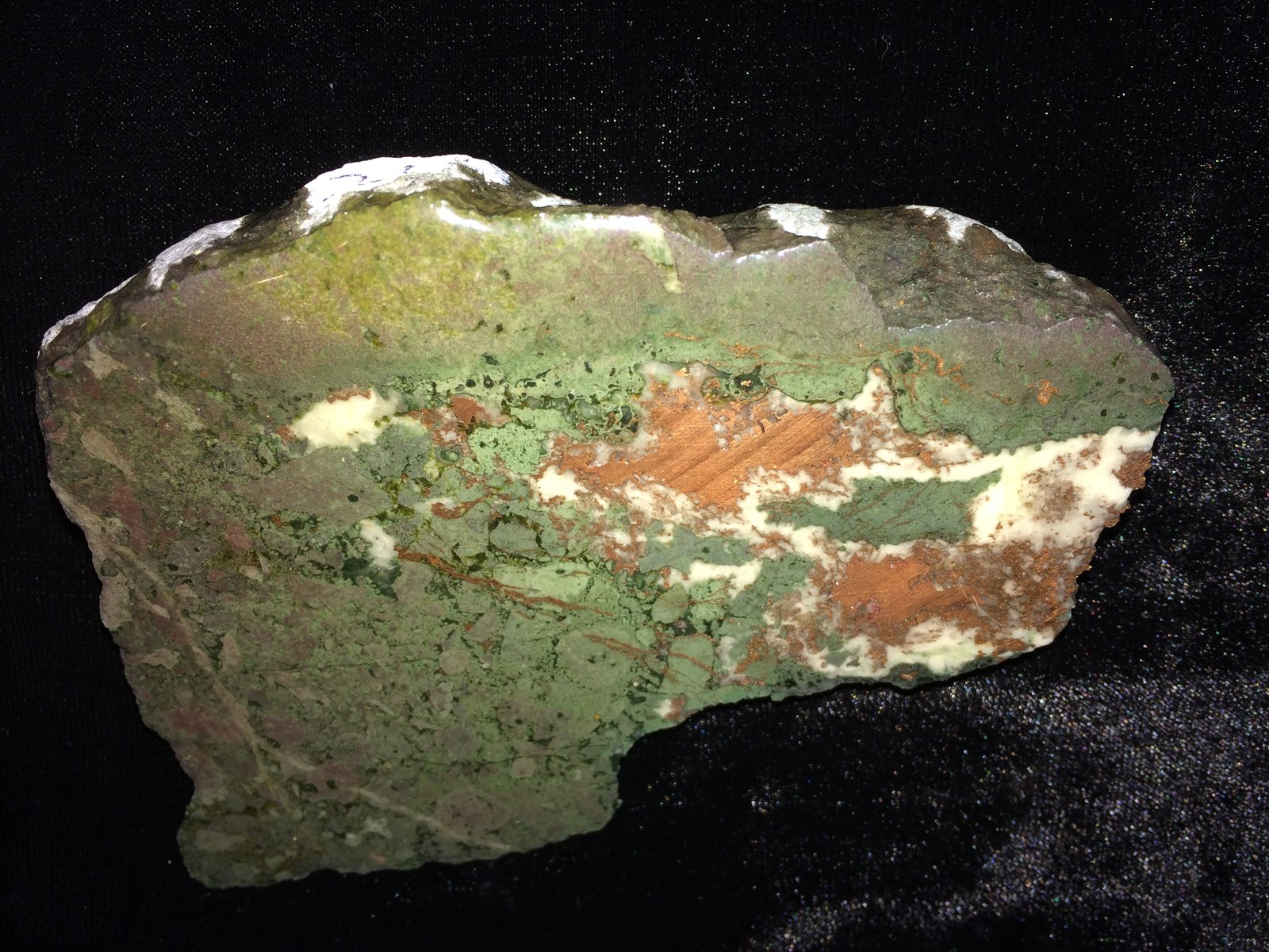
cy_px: 476
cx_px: 634
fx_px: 1100
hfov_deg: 60.0
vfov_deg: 46.8
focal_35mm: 30
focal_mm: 4.12
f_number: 2.2
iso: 32
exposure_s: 1/75
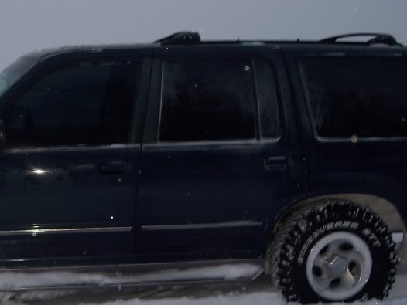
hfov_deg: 26.7
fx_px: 847
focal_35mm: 72
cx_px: 99
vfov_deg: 20.3
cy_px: 231
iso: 80
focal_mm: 7.8
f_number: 2.8
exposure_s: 1/60
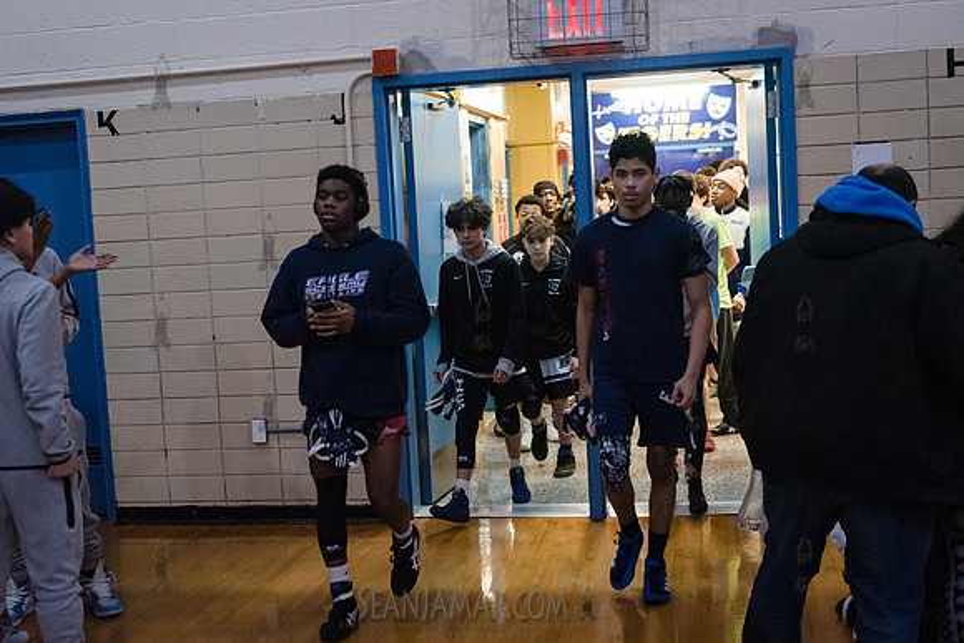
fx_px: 1339
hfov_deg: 39.6
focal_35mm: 50
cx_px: 466
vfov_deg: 27.0
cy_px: 321
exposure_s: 1/400
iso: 8000
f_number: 3.2
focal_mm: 44
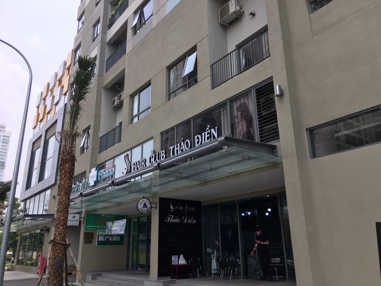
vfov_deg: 48.2
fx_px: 319
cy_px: 143
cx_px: 190
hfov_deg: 61.7
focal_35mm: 29
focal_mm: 4.15
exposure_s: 1/641
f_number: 2.2
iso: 25
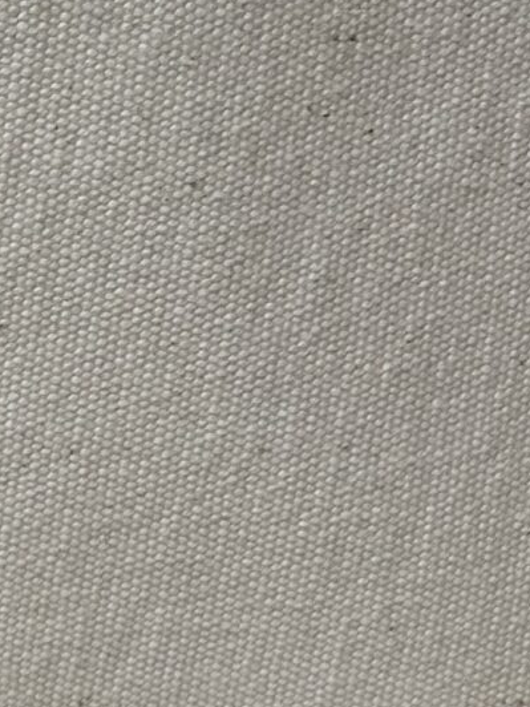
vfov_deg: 15.5
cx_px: -737
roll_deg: -1.4
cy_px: 674
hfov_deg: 10.3
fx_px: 2552
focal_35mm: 125
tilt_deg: -14.6
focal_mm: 5.7
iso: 50
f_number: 1.5
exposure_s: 1/965
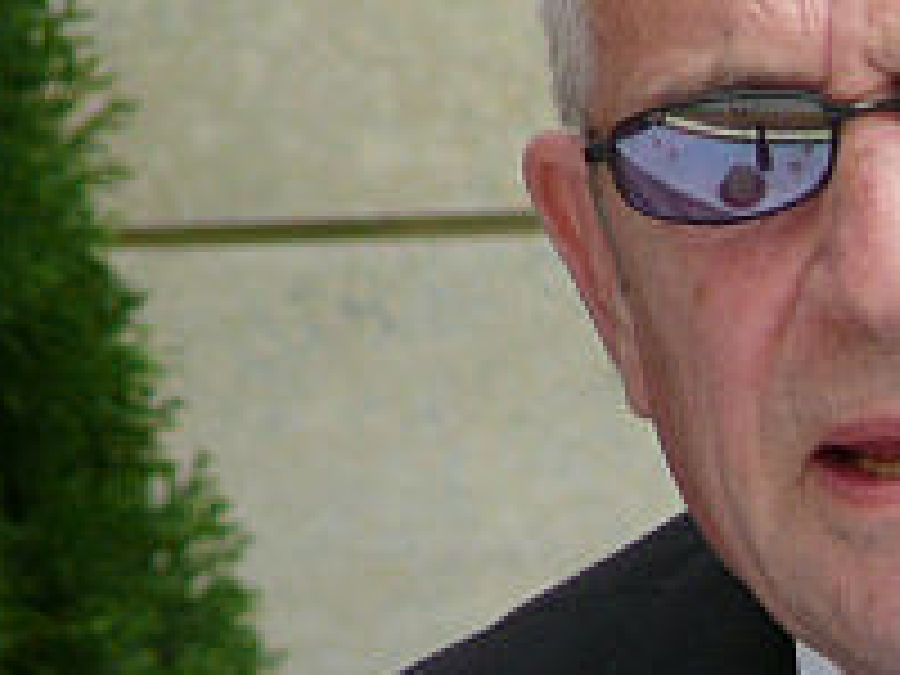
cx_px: 945
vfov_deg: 1.0
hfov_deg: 1.4
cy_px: 256
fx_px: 37907
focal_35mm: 1458
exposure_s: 1/200
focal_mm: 76.8
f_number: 4.5
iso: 100
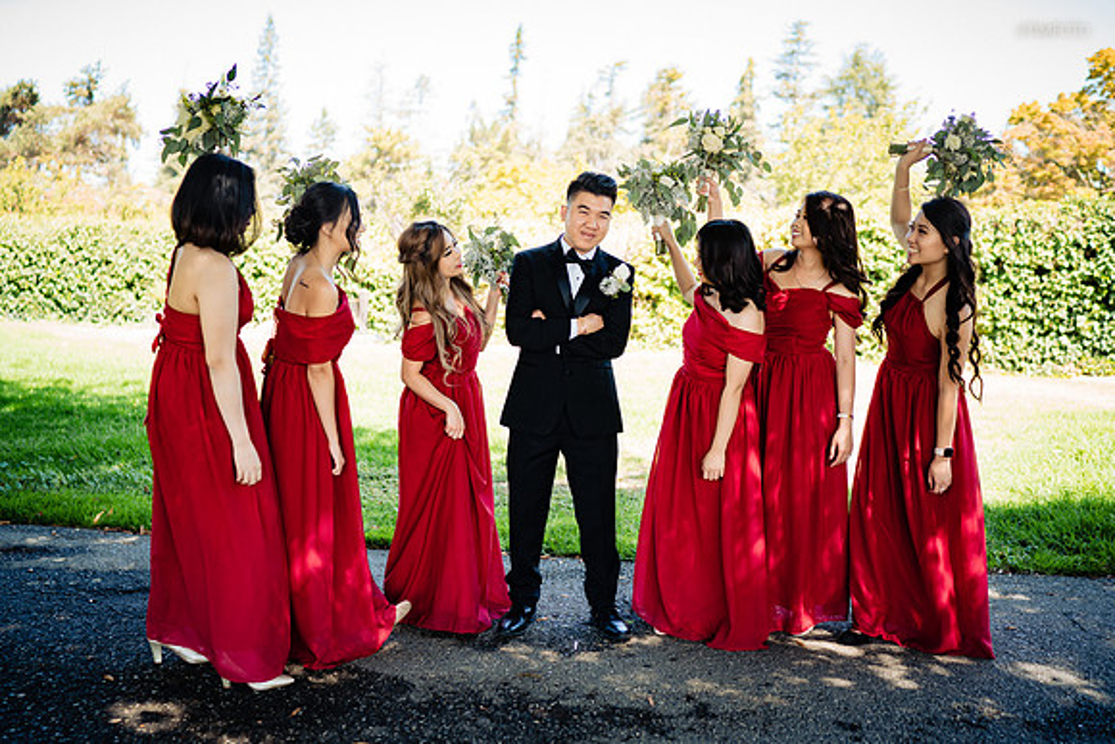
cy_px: 372
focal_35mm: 35
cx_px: 558
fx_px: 1084
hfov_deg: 54.4
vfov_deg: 37.9
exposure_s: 1/250
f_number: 2
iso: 100
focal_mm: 35
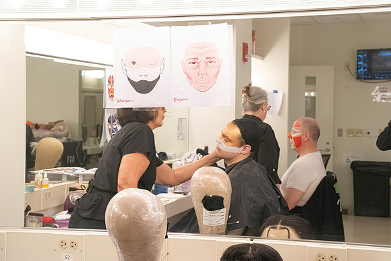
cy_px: 130
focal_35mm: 70
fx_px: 760
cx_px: 196
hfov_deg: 28.8
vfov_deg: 19.5
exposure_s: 1/500
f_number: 9
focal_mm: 70
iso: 16000
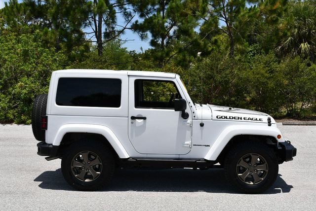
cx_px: 158
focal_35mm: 52
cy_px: 106
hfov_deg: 38.2
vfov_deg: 26.0
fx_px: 457
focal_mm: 26
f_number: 9
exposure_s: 1/320
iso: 100
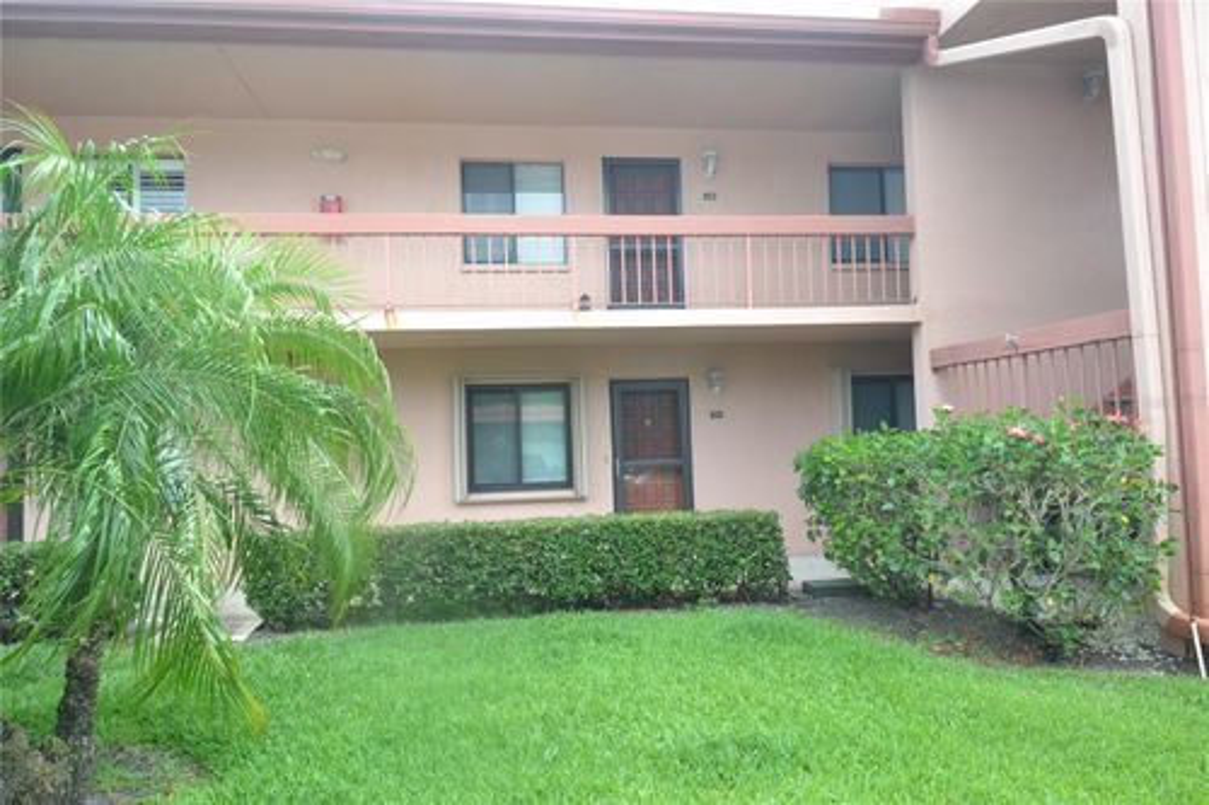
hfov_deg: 77.3
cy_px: 402
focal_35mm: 22
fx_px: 755
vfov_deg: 56.1
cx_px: 604
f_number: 5.6
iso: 200
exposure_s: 1/125
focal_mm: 15
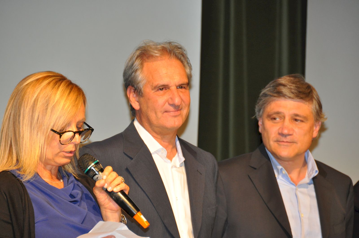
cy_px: 119
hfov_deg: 6.9
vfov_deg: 4.6
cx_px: 180
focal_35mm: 300
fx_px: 2988
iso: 800
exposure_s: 1/60
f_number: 5.6
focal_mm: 200
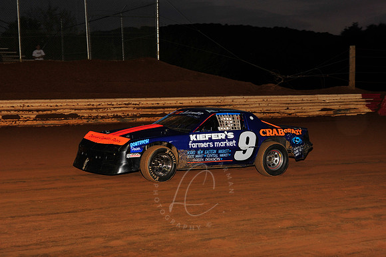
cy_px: 128
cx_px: 193
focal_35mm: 92
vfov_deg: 14.8
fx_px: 986
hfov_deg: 22.2
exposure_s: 1/320
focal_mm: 92
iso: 1000
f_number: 6.3
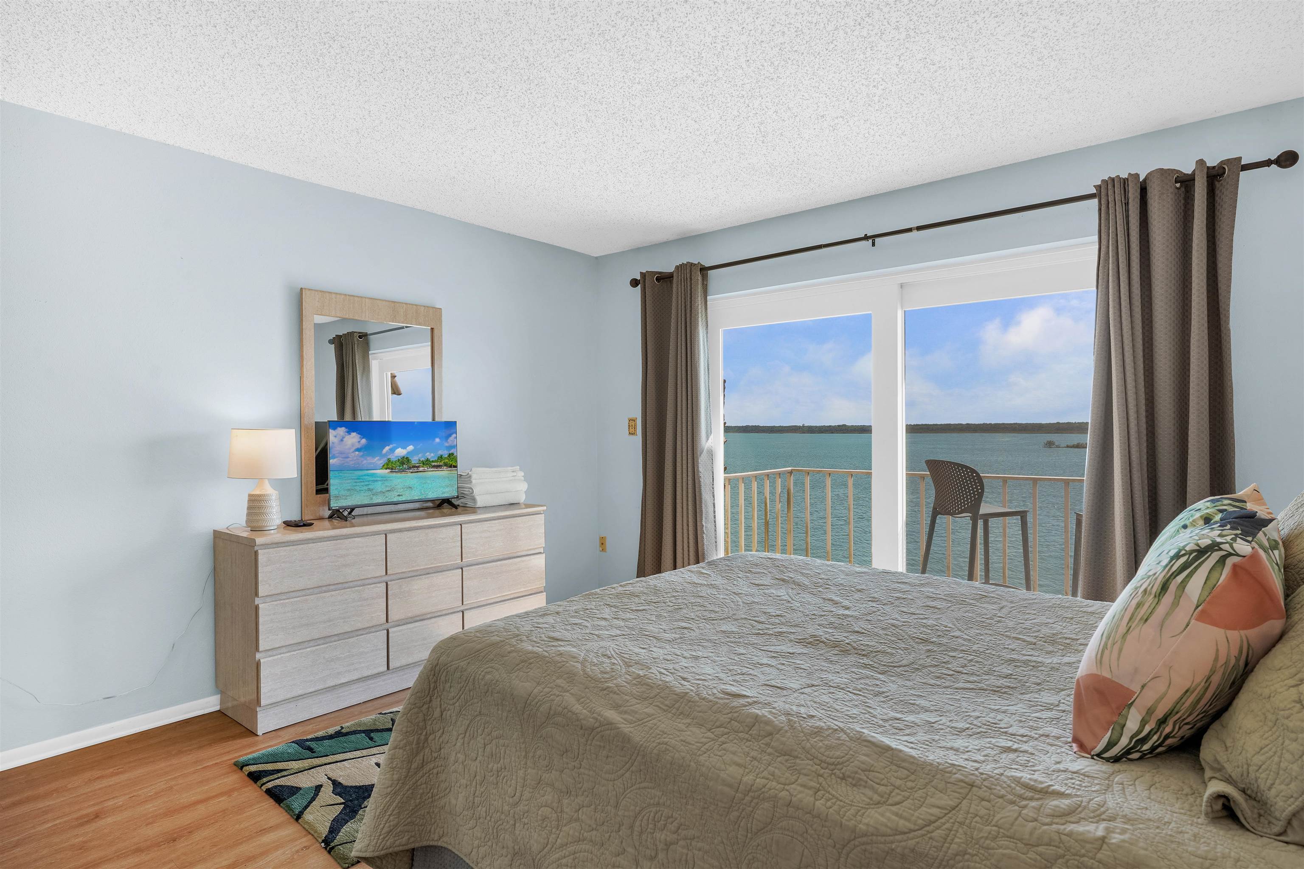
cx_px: 652
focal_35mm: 19
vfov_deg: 64.6
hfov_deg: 86.9
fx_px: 688
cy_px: 434
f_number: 8
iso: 100
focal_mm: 19
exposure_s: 1/8
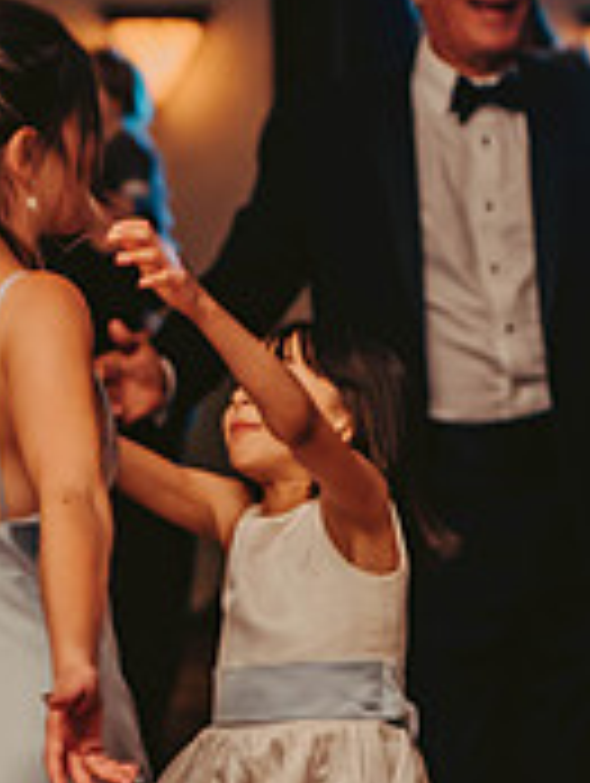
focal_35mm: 240
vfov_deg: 8.2
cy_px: 727
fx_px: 5441
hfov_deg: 6.2
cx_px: 351
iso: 800
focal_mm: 75
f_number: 2.8
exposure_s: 1/60
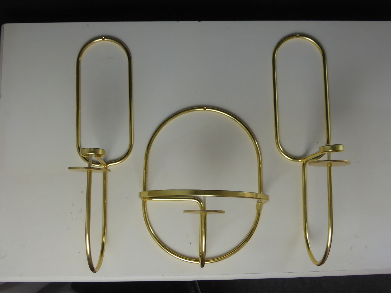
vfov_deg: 35.1
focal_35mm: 41
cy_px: 146
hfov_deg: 45.8
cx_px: 196
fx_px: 463
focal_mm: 7.4
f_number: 3.9
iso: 200
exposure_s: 1/60
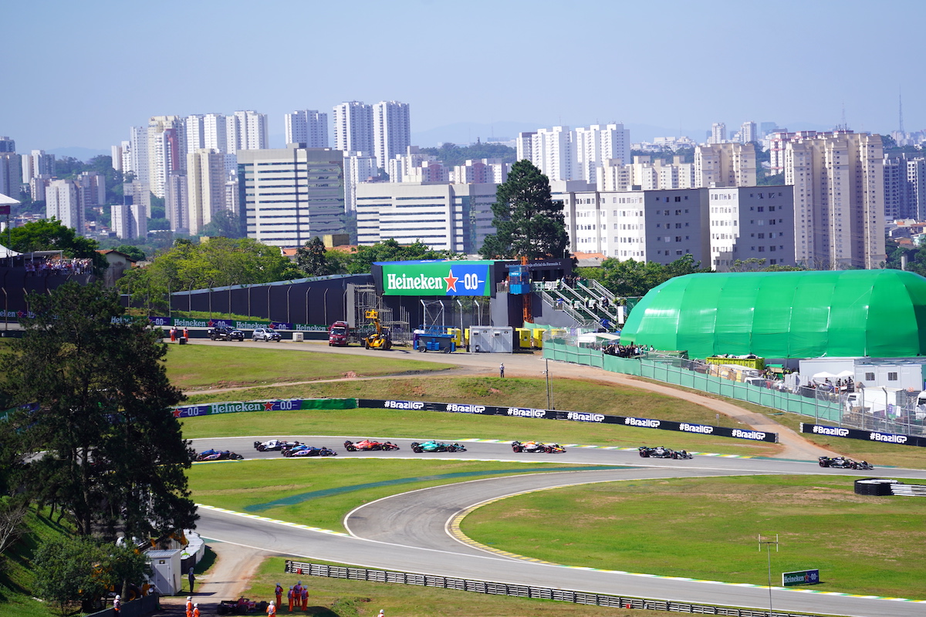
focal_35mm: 190
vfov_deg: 7.2
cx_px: 463
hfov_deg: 10.8
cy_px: 308
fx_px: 4887
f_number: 5.6
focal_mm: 190
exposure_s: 1/500
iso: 100
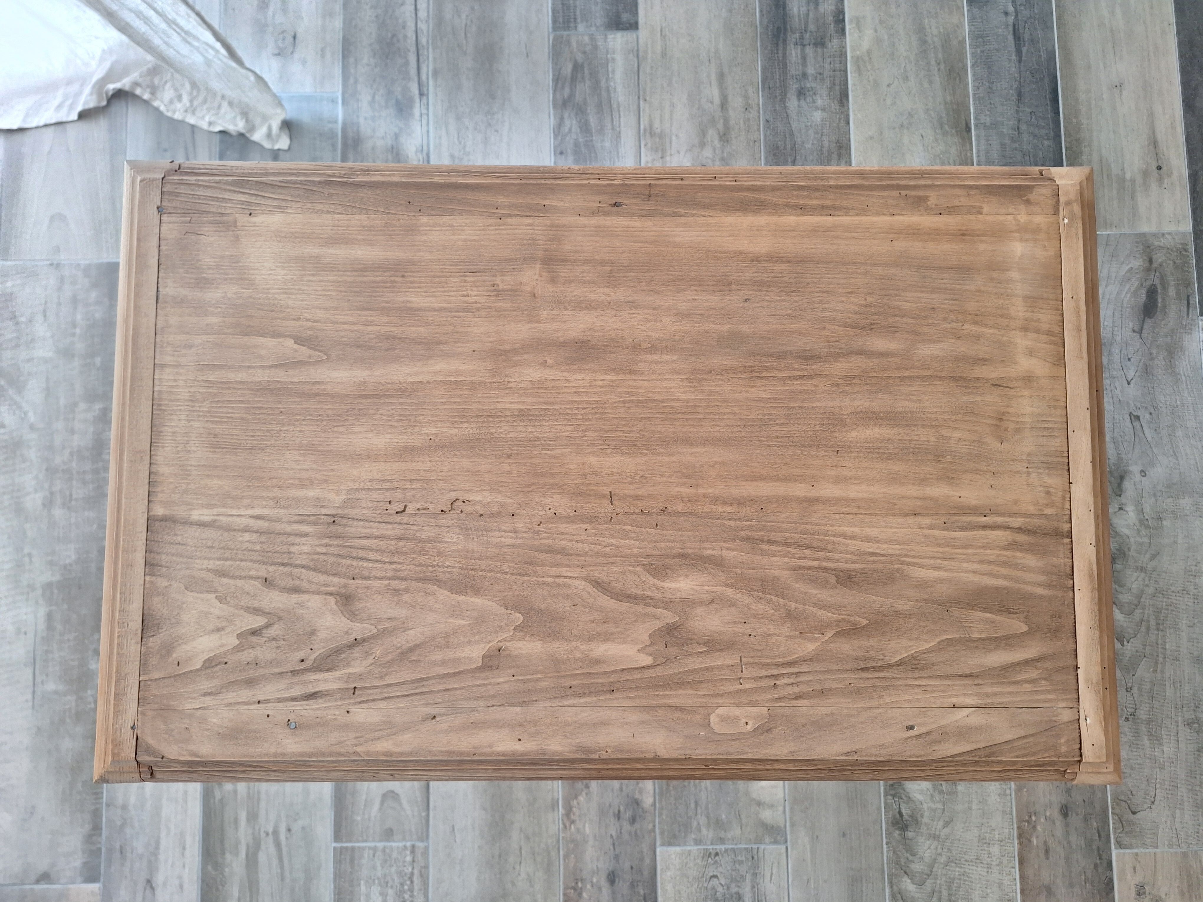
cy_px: 451
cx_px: 602
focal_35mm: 23
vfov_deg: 58.9
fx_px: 799
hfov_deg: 73.9
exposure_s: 1/50
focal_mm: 5.54
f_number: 1.8
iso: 125
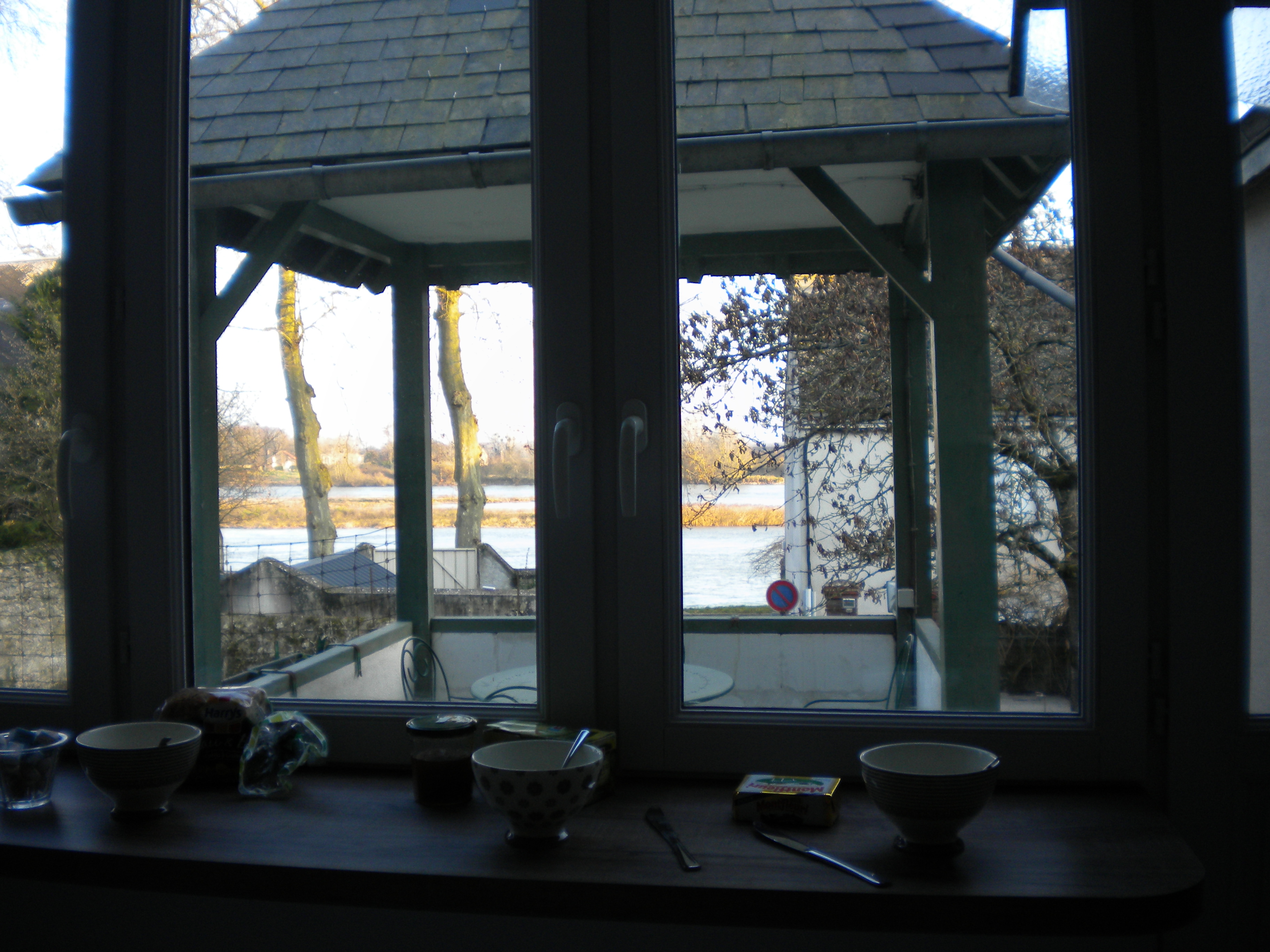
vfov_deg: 40.7
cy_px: 476
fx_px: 1284
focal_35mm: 35
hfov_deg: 52.6
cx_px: 635
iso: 80
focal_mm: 6.3
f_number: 3.1
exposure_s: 1/79.1
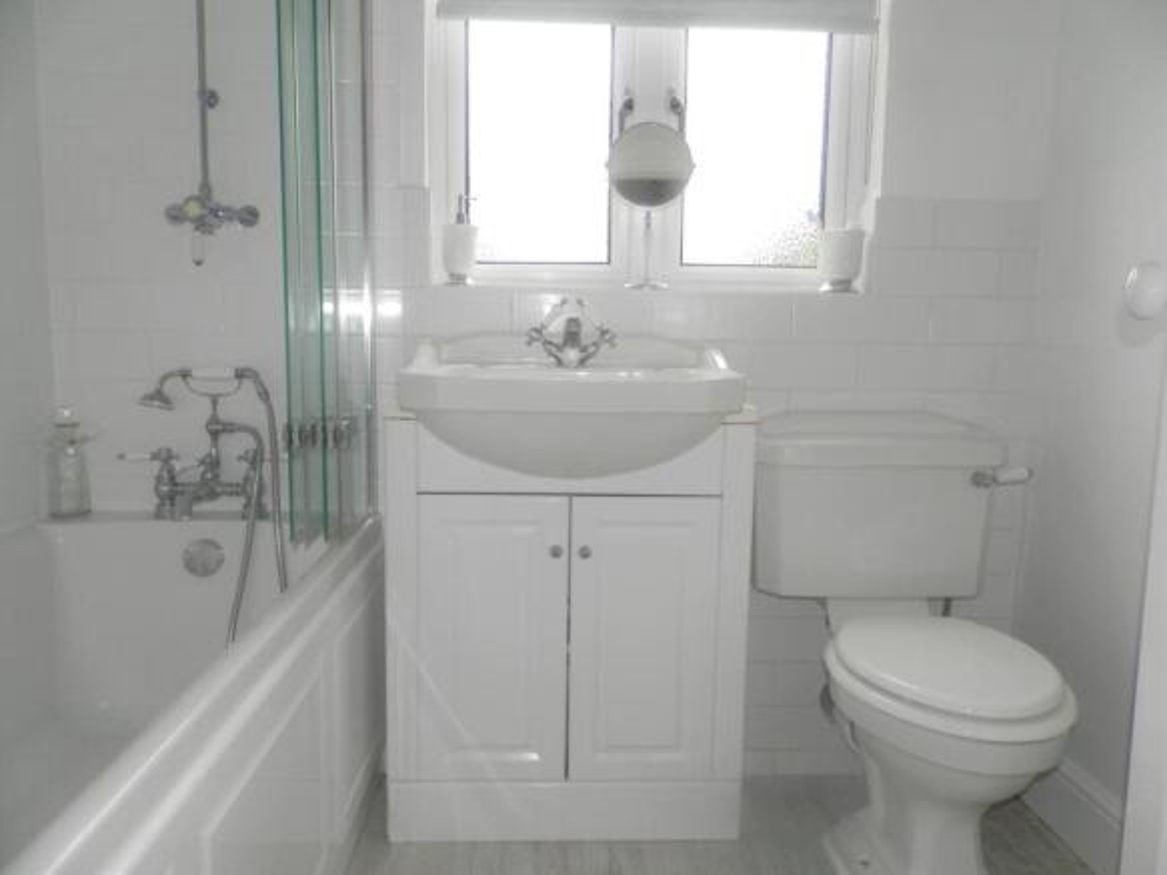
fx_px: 843
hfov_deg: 69.4
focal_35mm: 25
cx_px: 584
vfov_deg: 54.9
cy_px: 438
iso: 80
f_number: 3.1
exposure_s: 1/50
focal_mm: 4.5
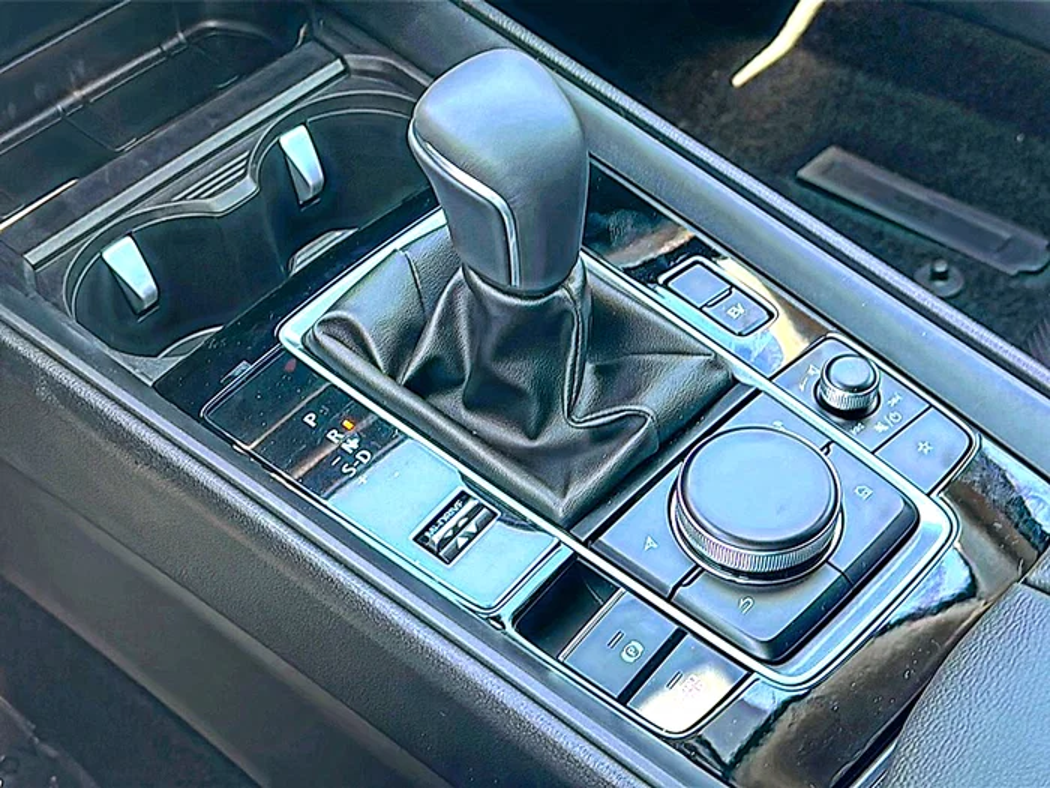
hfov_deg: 44.8
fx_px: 1274
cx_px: 525
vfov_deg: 34.3
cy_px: 394
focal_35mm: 42
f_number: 1.78
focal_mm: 6.86
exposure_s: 1/44
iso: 50
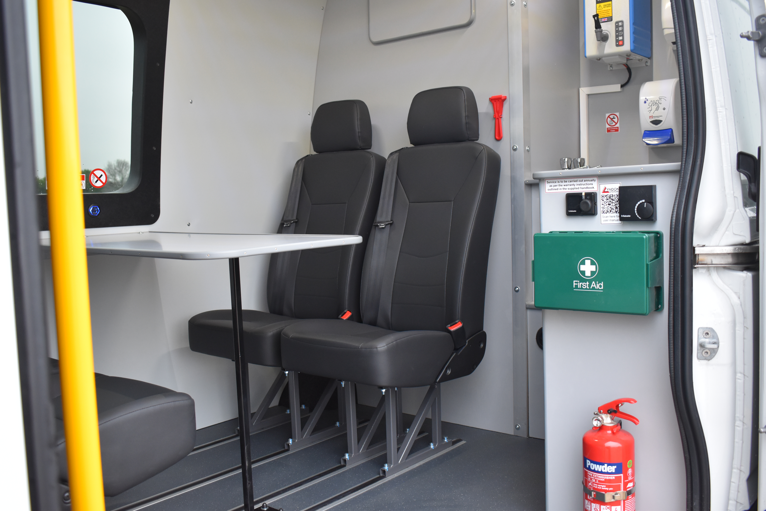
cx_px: 383
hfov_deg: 55.1
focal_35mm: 34
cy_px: 256
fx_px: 734
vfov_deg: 38.4
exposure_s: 1/60
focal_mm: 23
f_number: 3.8
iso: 900
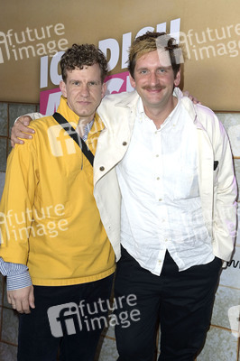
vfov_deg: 41.1
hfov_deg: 28.0
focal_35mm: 48
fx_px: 481
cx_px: 120
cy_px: 180
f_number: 5
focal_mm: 48
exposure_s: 1/200
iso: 500
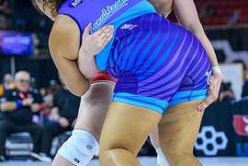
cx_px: 127
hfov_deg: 11.8
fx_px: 1199
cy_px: 97
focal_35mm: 174
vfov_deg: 7.9
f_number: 2.8
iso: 2000
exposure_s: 1/800
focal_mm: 73
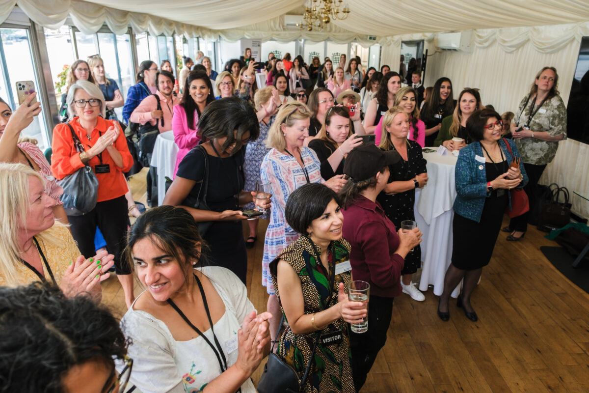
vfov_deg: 53.1
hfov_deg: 73.7
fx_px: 393
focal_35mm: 24
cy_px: 196
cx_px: 294
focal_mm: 16
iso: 800
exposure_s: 1/160
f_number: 4
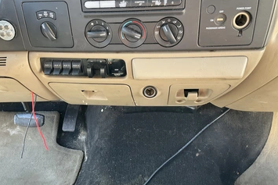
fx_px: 263
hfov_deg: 55.7
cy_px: 105
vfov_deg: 38.8
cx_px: 126
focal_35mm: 34
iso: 64
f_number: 1.8
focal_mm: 3
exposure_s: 1/74
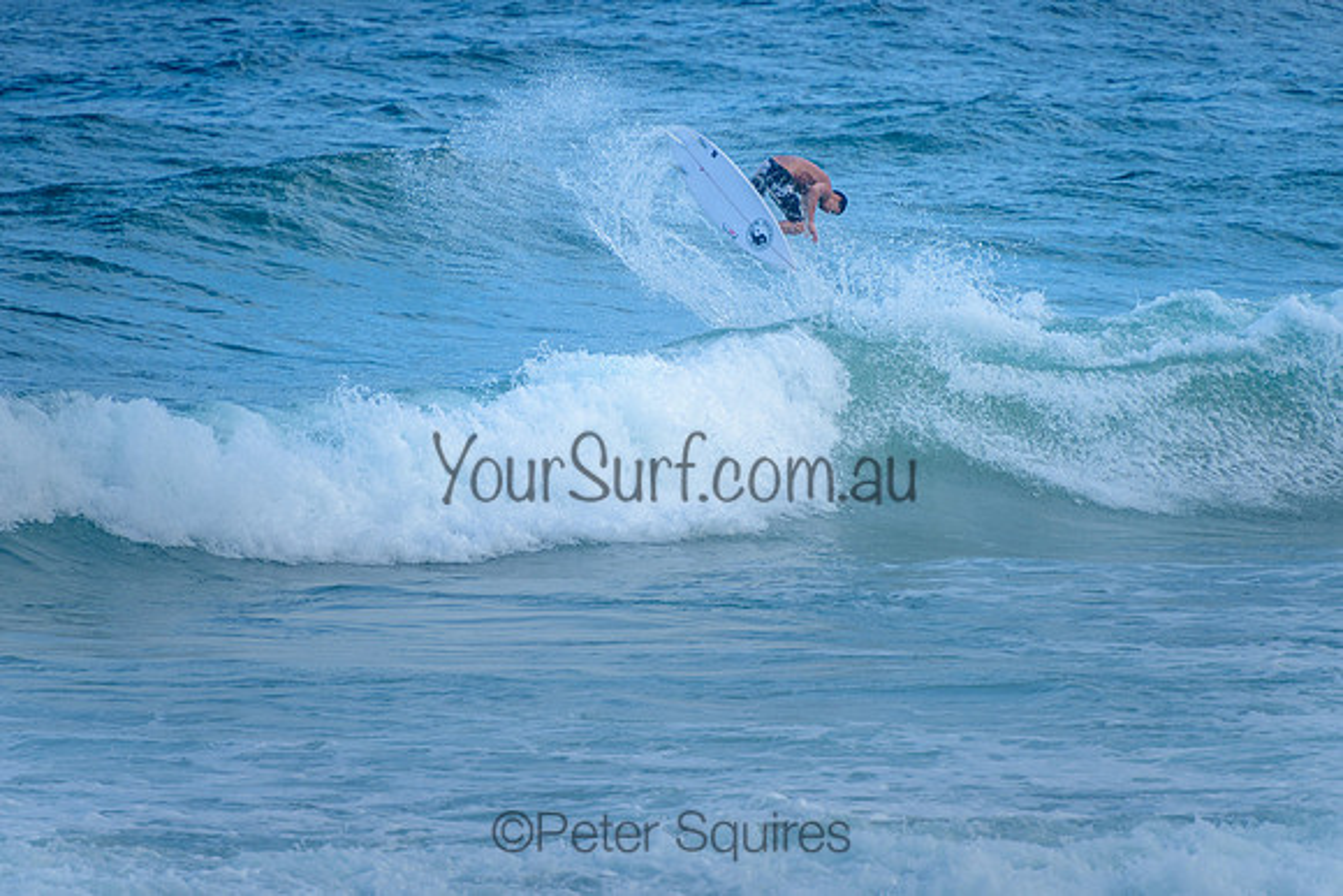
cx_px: 675
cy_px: 349
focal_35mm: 491
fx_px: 18306
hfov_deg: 4.2
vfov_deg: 2.8
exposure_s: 1/1250
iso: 450
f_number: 5.6
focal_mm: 400
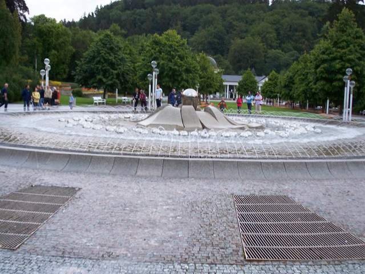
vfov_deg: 33.6
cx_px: 182
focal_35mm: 43
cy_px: 137
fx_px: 453
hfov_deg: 43.9
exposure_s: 1/25
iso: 200
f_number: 3.2
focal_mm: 9.1
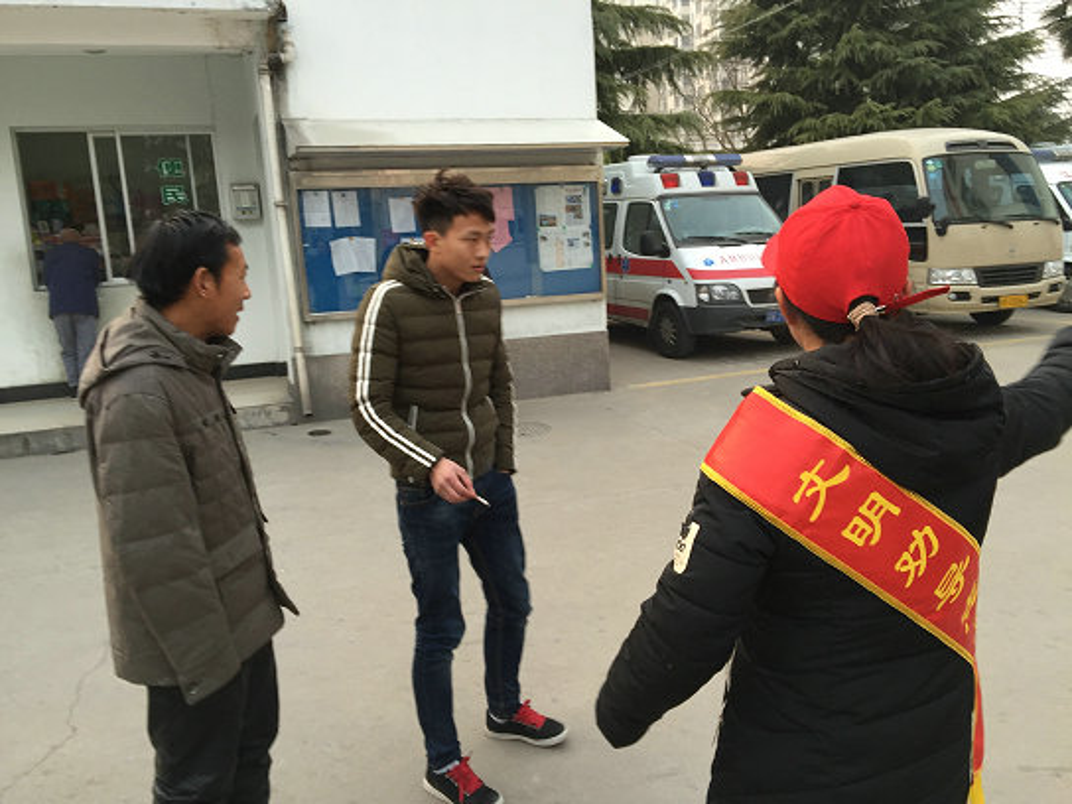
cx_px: 536
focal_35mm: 29
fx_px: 898
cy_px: 402
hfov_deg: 61.7
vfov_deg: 48.2
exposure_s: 1/100
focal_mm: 4.15
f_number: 2.2
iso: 50
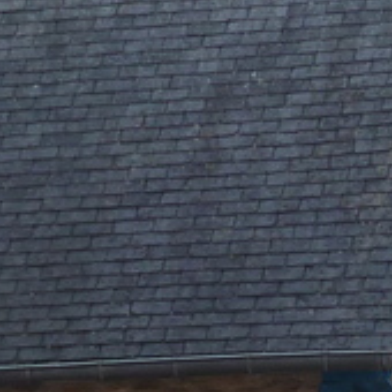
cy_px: 885
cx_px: 498
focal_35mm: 394
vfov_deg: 4.4
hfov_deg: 4.4
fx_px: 5048
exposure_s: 1/320
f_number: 4
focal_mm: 10.3
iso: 80
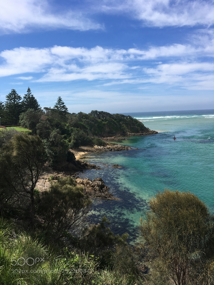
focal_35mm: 29
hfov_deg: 48.2
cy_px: 142
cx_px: 107
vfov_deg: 61.7
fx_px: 239
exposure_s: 1/1923
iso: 25
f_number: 2.2
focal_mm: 4.15
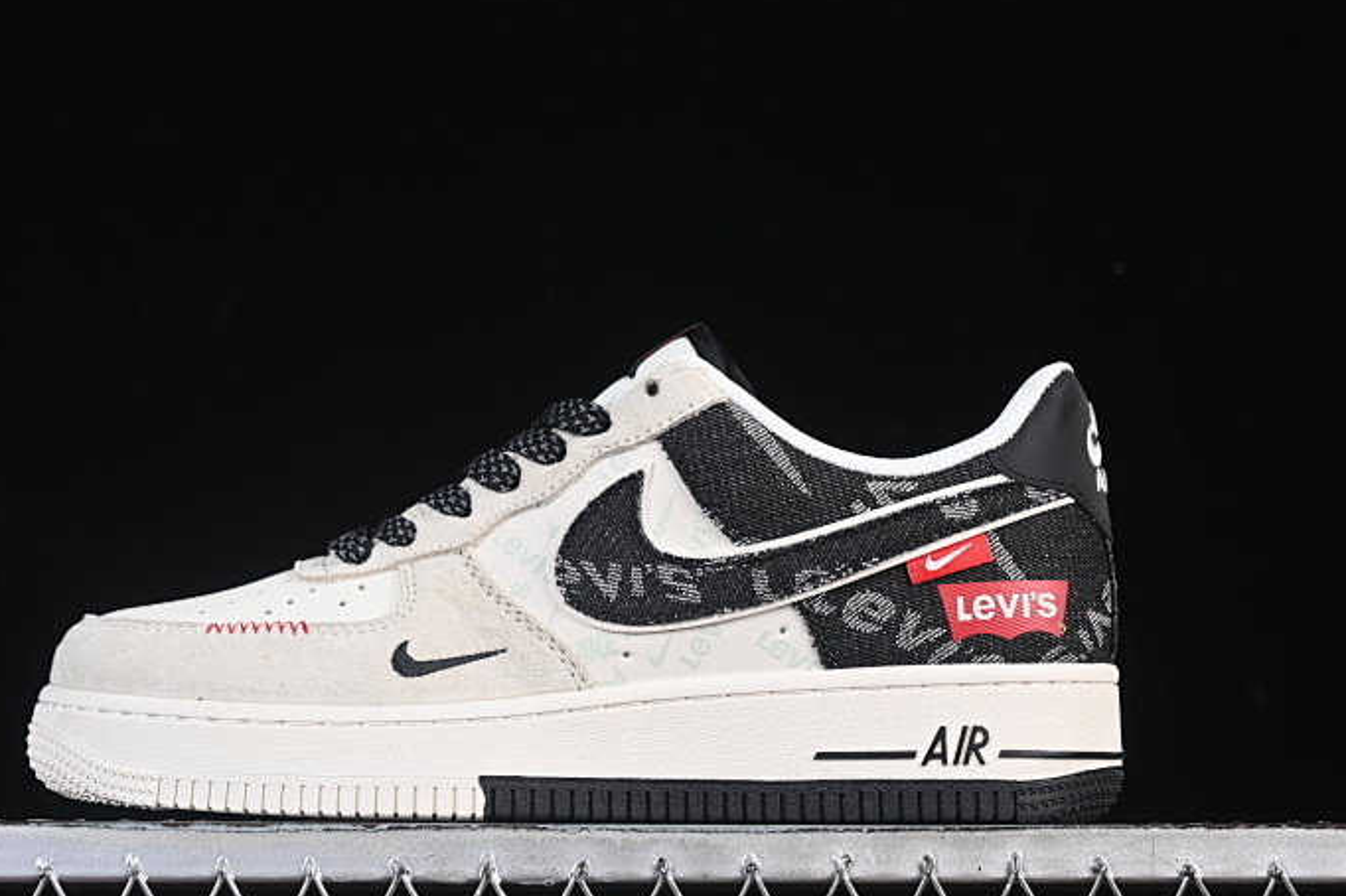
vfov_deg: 15.5
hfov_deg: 23.1
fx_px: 3288
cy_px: 496
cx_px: 590
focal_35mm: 88
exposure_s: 1/80
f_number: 7.1
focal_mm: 50
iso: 160
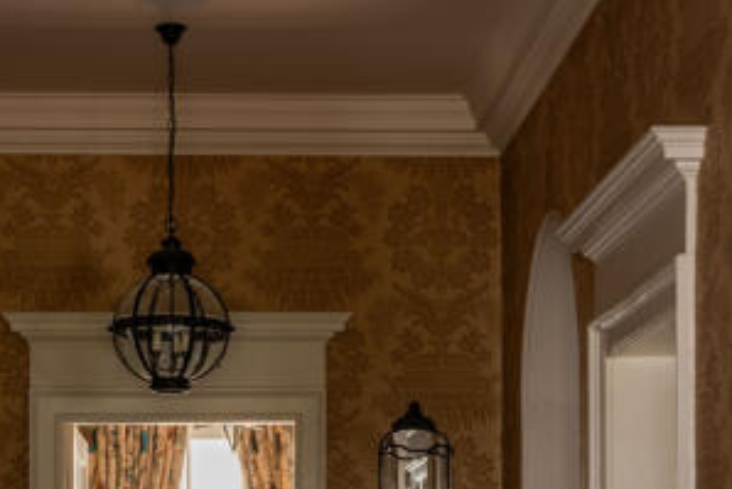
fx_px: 2095
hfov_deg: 19.7
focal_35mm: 103
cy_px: 620
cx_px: 231
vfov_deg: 12.9
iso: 250
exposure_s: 1/40
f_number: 10
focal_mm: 30
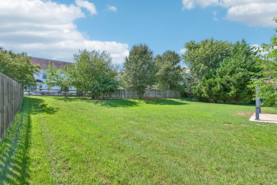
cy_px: 92
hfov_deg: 104.3
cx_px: 138
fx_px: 108
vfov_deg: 81.2
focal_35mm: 14
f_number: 8
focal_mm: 14
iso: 100
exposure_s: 1/250
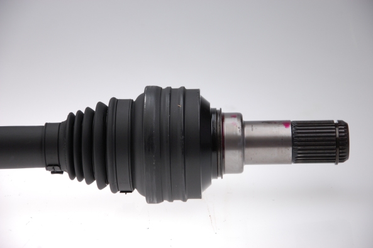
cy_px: 124
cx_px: 186
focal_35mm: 129
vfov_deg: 10.7
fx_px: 1331
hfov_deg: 16.0
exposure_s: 1/320
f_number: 5.6
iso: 400
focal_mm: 85
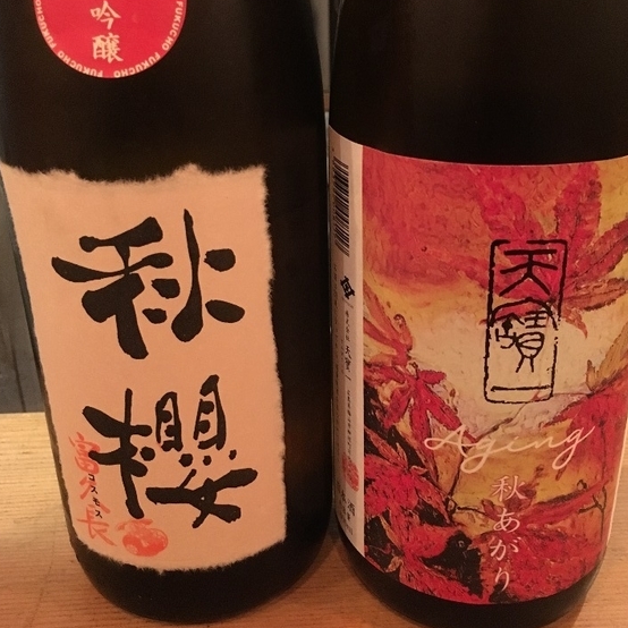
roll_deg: +0.6
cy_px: 241
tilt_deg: -22.7
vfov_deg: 44.6
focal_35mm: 37
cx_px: 328
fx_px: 759
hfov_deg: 44.9
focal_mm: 4.15
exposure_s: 1/15
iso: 500
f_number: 2.2
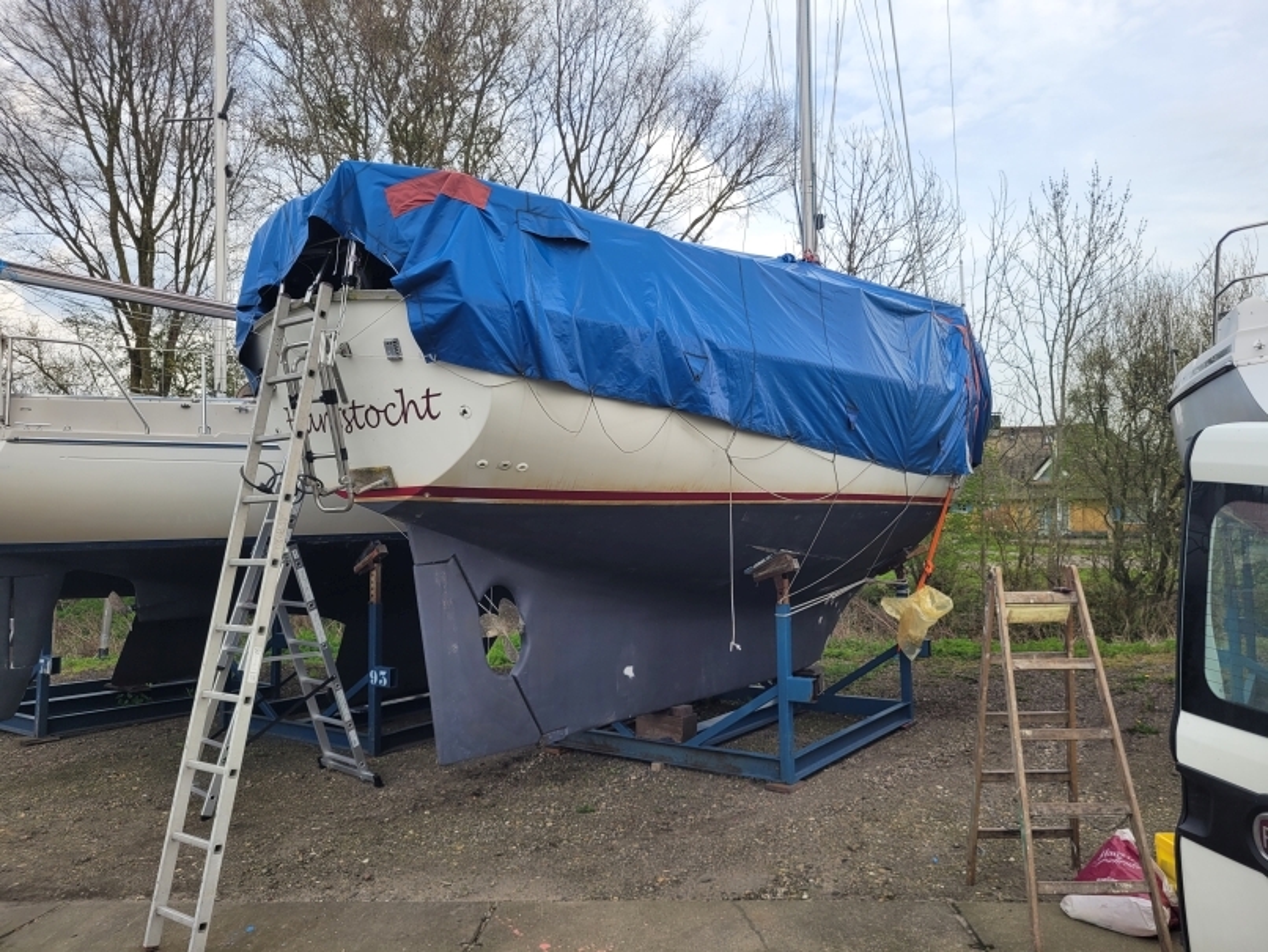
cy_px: 476
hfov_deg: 67.3
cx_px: 634
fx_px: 953
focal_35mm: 26
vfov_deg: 53.1
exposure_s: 1/832
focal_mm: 5.4
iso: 40
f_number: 1.8
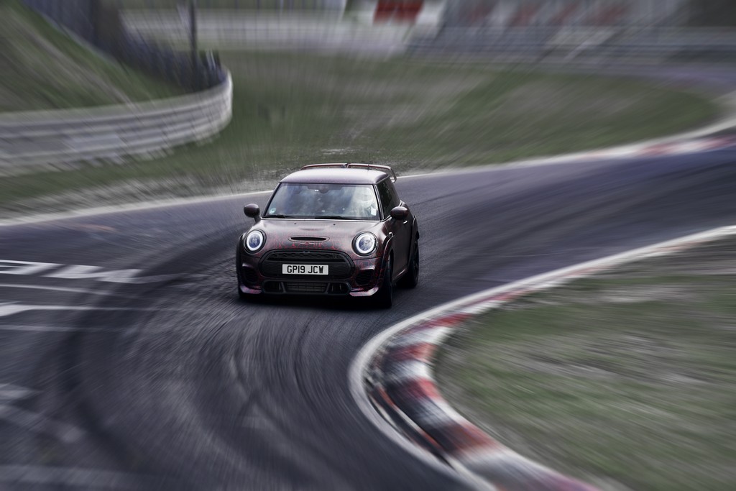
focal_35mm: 200
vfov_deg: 6.9
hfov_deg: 10.3
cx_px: 368
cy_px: 246
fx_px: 4089
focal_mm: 200
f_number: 4
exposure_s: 1/3200
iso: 1000
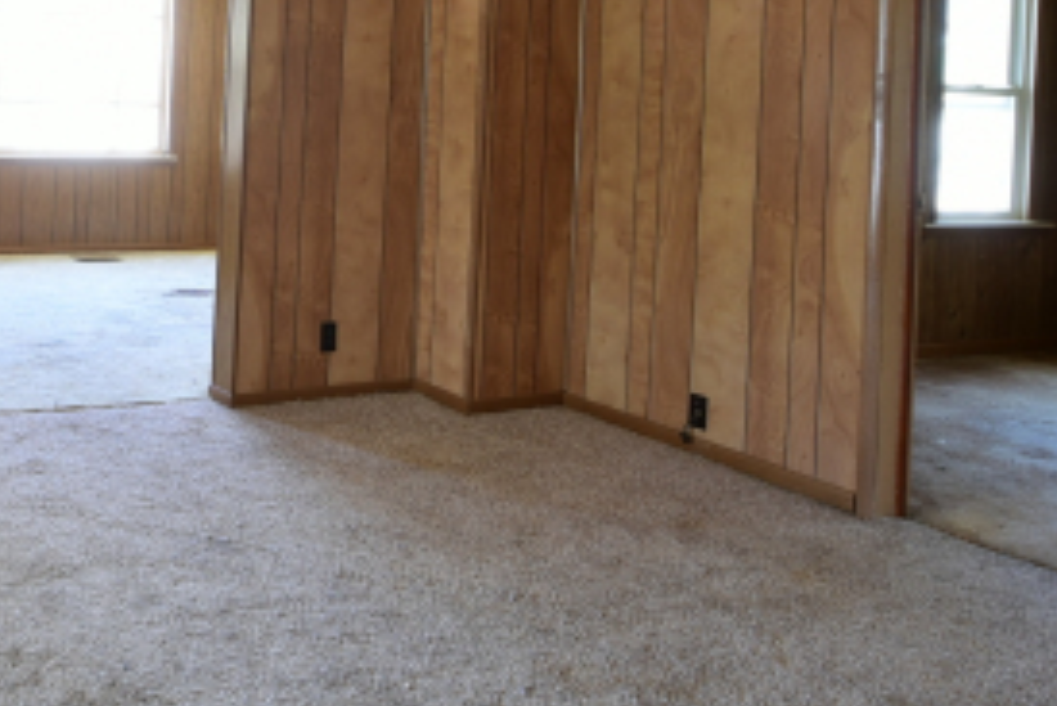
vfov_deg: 31.3
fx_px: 1204
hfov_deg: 43.7
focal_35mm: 41
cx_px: 125
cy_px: 81
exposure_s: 1.3
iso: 100
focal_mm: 10
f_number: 10
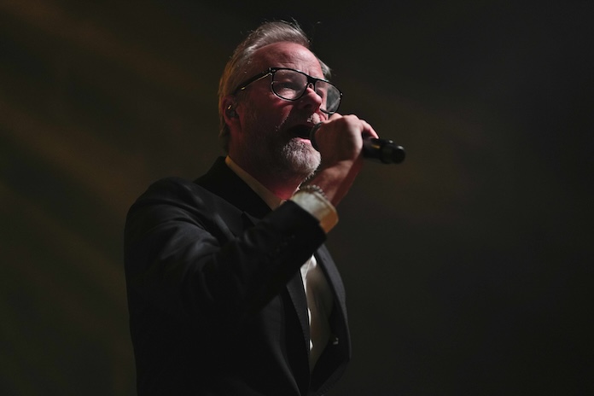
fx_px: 1402
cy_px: 198
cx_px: 297
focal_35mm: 85
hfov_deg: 23.9
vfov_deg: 16.1
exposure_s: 1/200
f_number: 2
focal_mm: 85
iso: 2000
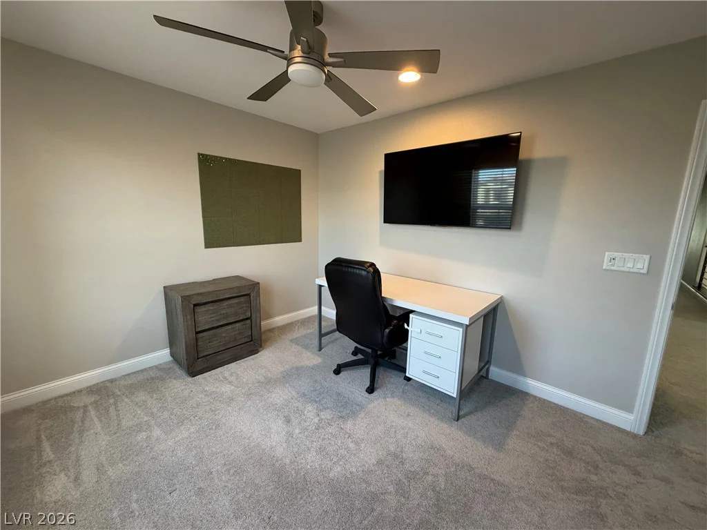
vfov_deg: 85.7
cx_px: 354
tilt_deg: -10.6
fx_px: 286
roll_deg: -1.1
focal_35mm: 14
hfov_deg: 102.1
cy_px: 265
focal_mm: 2.22
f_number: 2.2
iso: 320
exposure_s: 1/60
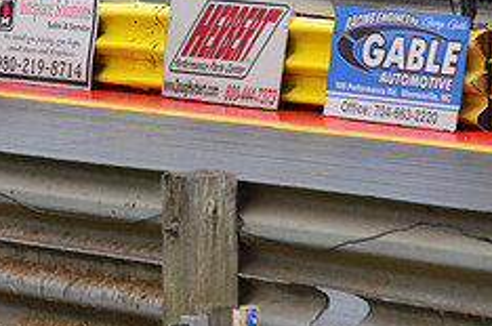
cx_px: 97
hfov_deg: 6.2
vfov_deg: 4.1
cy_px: -65
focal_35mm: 335
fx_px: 4569
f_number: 8
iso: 1000
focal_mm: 90
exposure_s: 1/1000
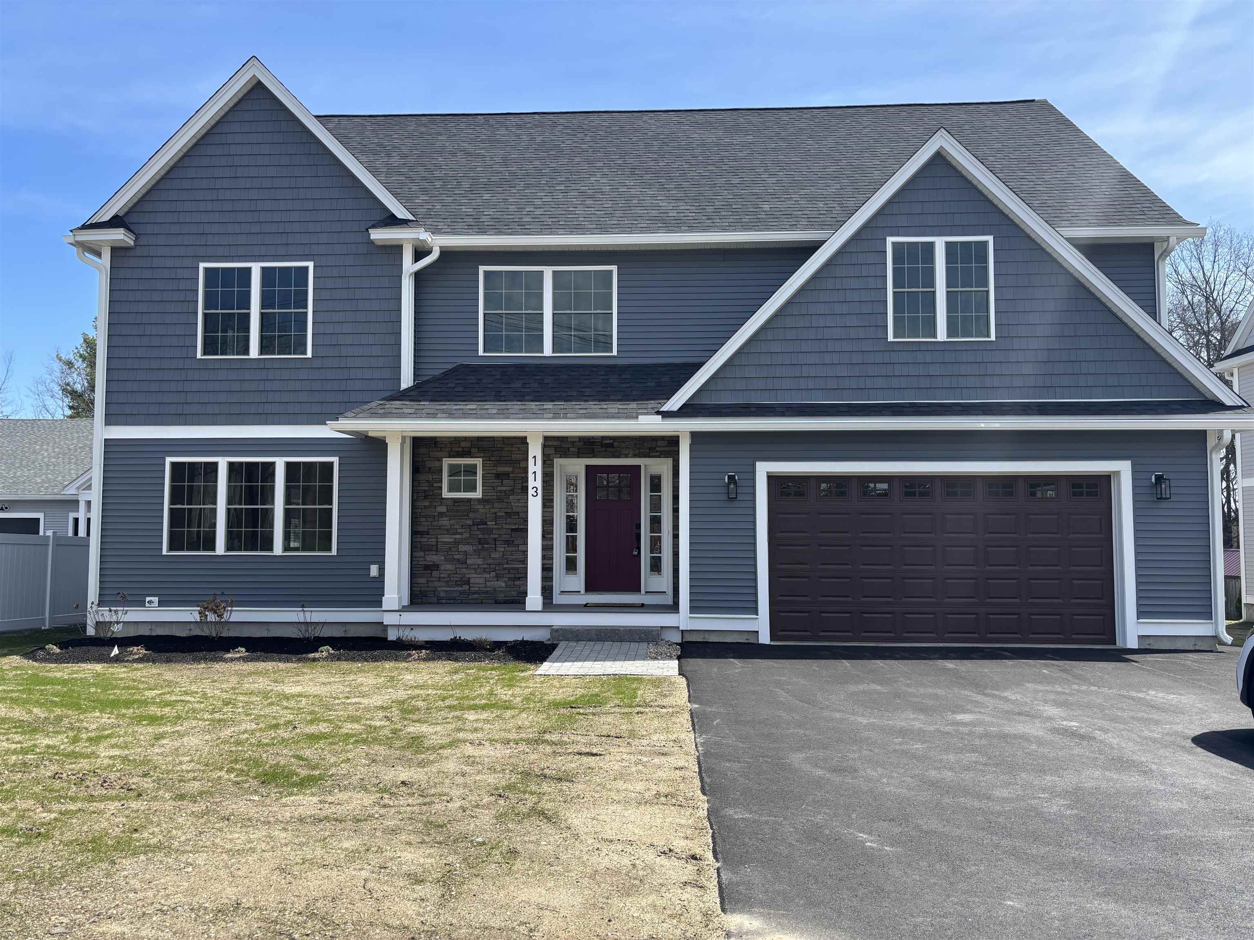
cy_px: 470
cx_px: 627
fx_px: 942
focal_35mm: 26
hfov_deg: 67.3
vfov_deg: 53.1
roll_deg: -0.9
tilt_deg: +2.7
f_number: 1.6
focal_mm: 5.96
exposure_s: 1/1812
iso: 50
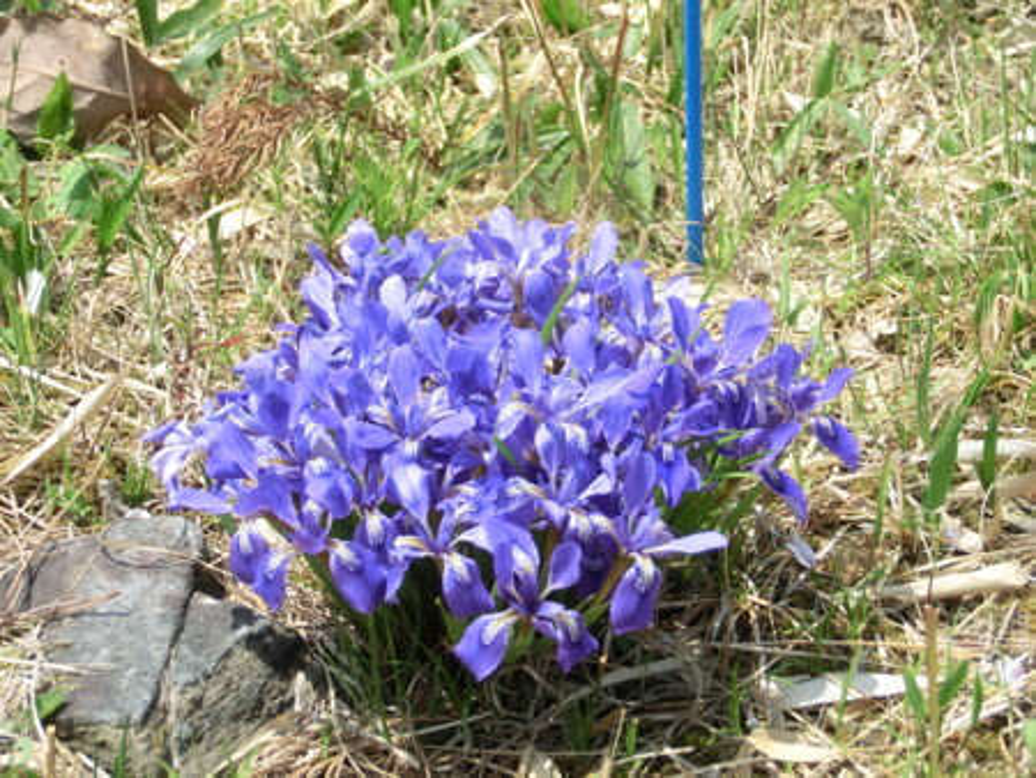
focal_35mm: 124
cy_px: 389
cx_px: 518
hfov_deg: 15.9
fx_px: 3713
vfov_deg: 12.0
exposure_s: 1/250
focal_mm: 21.94
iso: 80
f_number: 5.7
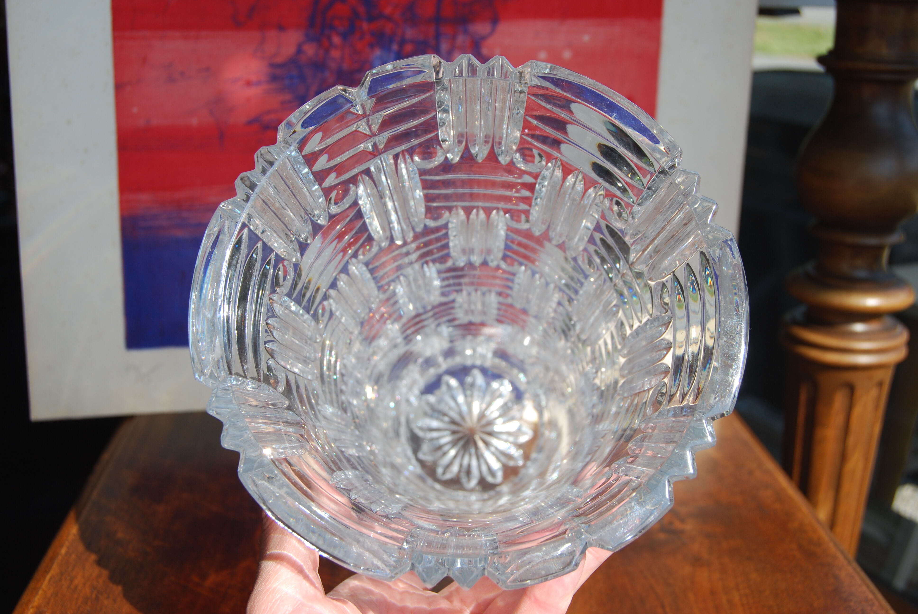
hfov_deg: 43.6
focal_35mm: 45
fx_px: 1149
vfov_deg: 29.9
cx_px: 459
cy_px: 307
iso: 100
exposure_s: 1/160
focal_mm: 30
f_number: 6.3
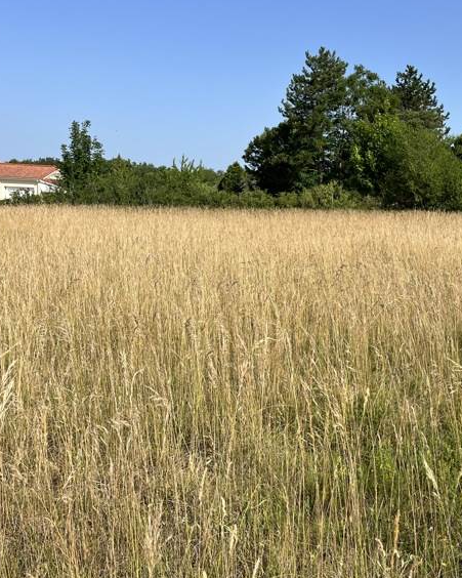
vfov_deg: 50.3
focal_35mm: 36
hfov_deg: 39.7
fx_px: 615
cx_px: 362
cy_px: 282
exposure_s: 1/3413
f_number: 1.6
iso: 50
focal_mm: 5.1
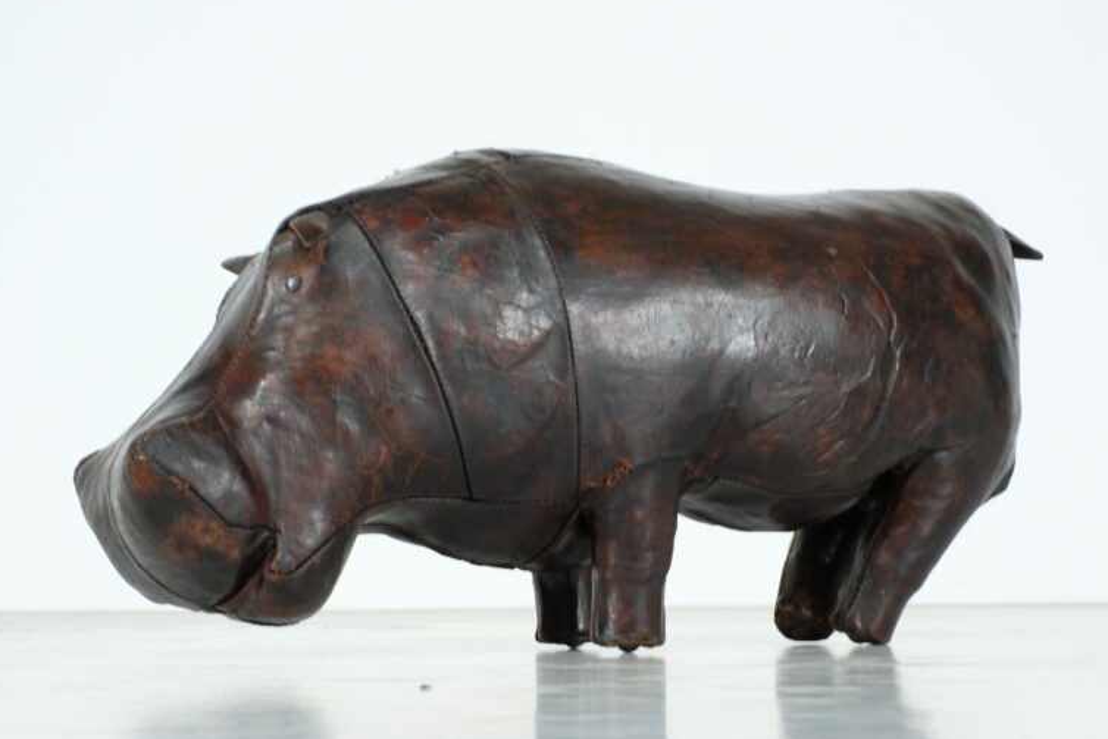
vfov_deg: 18.9
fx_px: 2216
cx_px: 579
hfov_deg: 28.1
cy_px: 461
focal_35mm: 72
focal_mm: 35
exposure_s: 1/13
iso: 800
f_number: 11
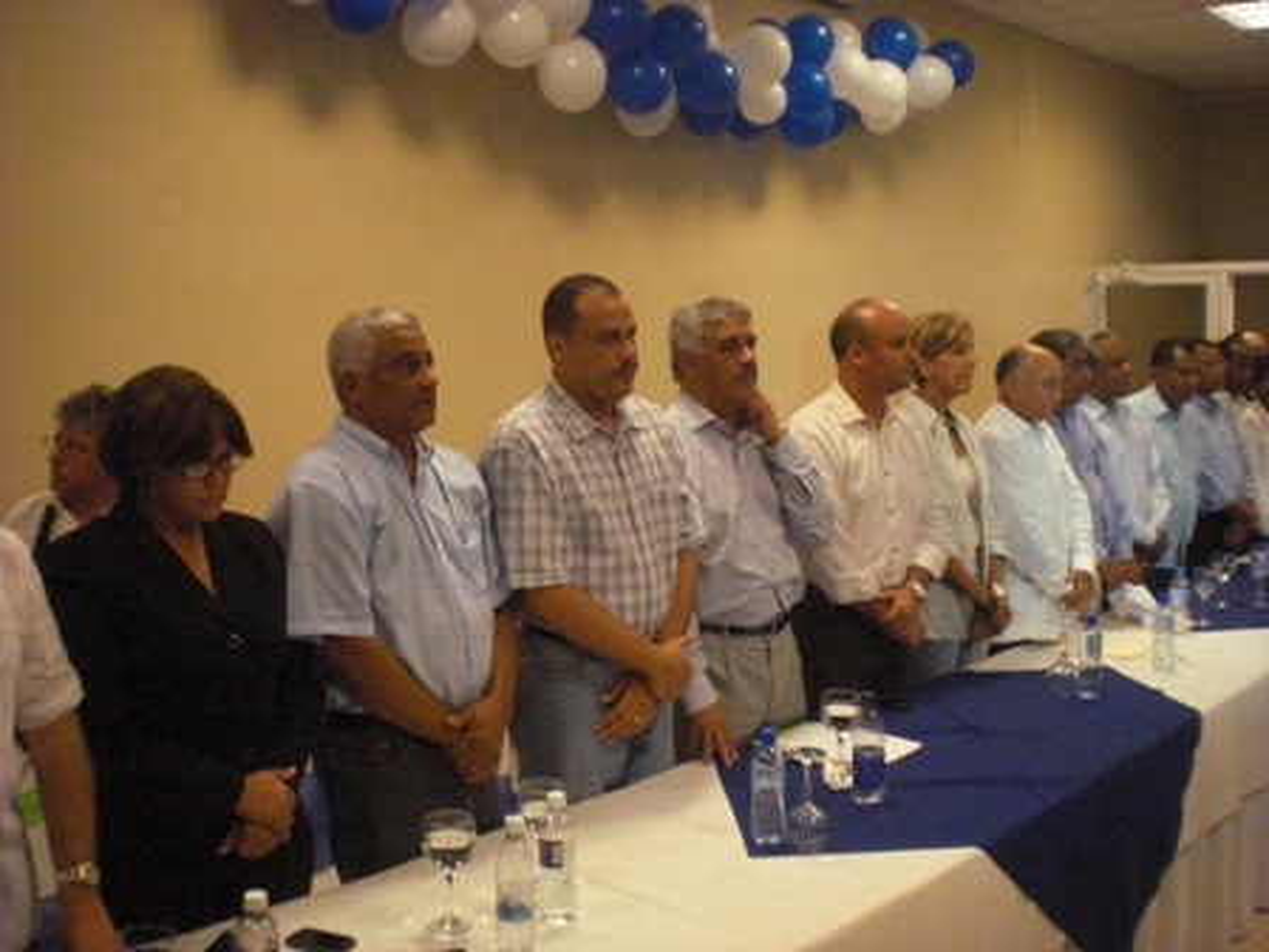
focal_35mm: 38
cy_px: 476
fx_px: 1393
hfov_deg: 49.0
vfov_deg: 37.7
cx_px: 634
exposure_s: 1/100
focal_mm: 6.3
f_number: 3.1
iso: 800
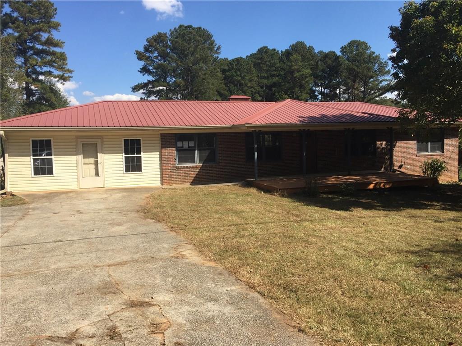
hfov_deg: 61.7
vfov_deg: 48.2
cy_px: 173
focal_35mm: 29
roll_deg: -0.7
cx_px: 231
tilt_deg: -6.9
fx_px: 387
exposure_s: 1/1522
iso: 32
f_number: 2.2
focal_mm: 4.15
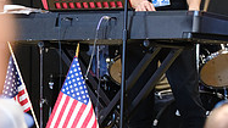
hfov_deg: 3.3
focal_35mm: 655
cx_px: 338
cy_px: -93
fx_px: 3958
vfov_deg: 1.9
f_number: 2.8
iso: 1600
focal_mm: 134.4
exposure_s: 1/55
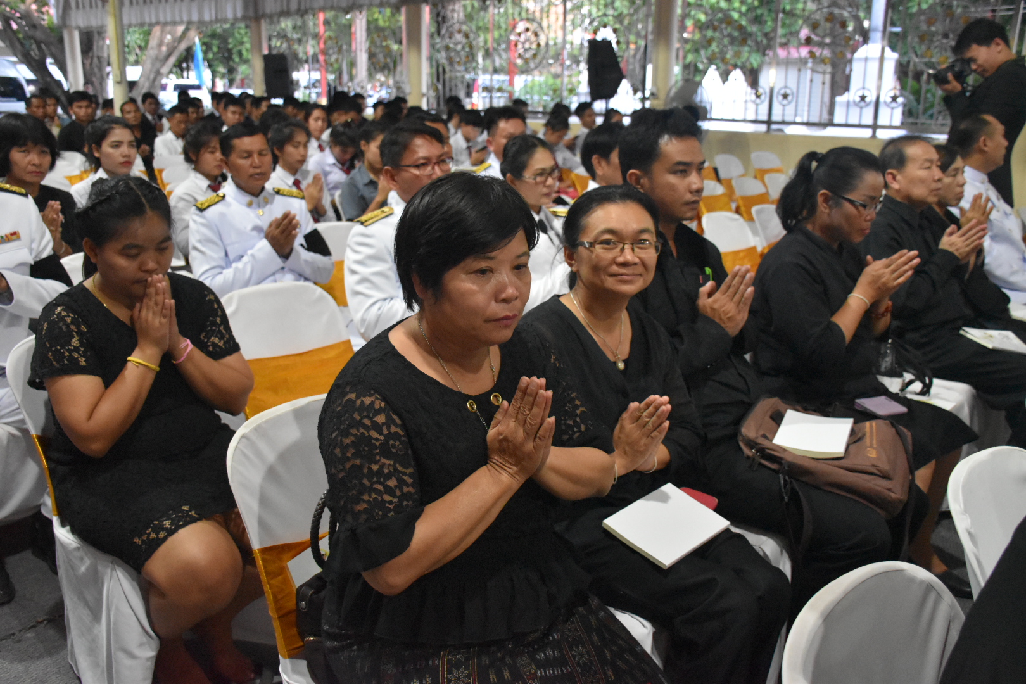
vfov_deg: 40.0
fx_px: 940
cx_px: 513
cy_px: 342
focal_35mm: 33
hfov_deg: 57.2
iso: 6400
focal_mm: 22
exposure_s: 1/60
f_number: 3.5
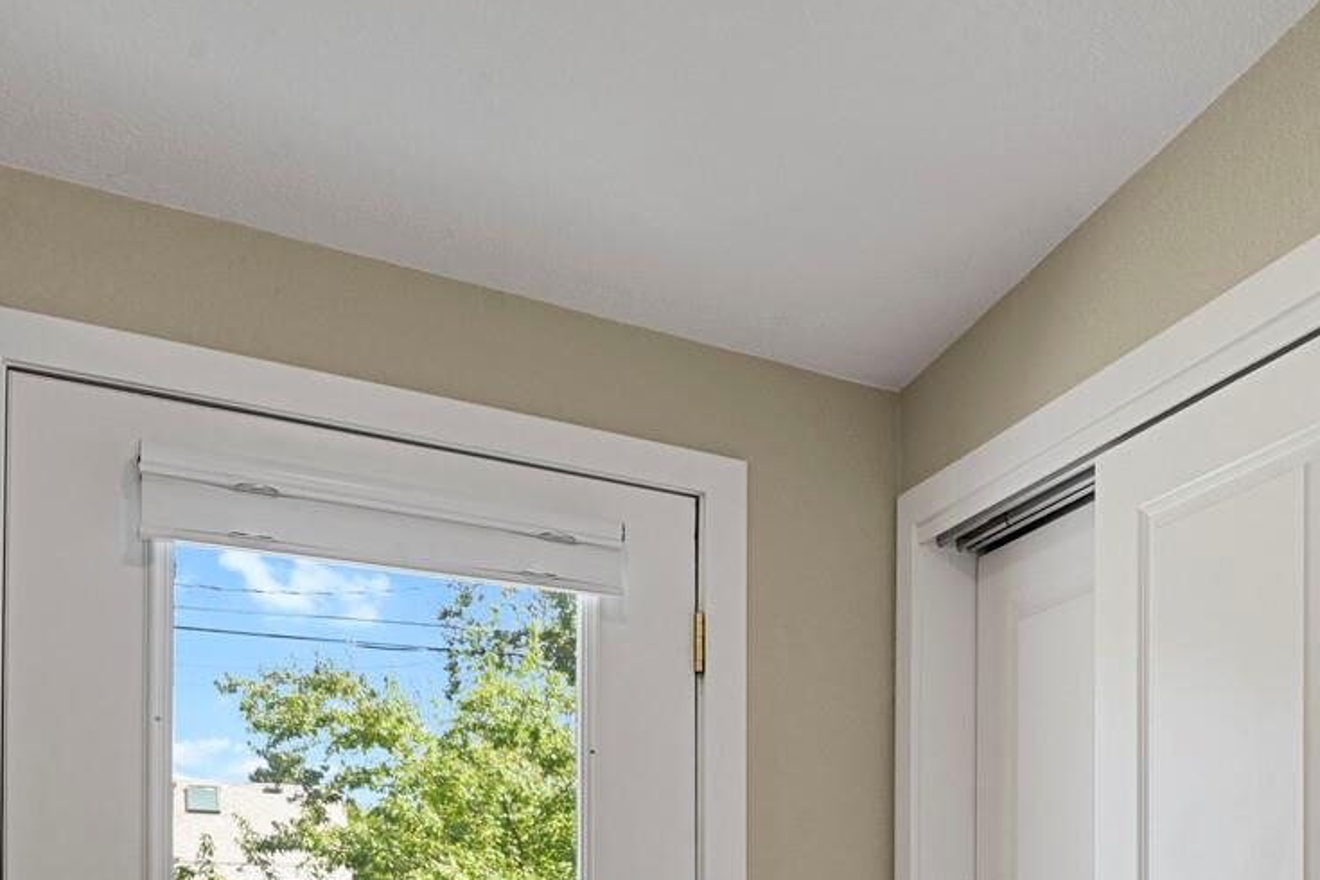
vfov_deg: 32.2
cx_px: 1377
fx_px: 1357
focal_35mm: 37
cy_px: 939
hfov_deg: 43.0
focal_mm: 17
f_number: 8
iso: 250
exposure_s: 1.6
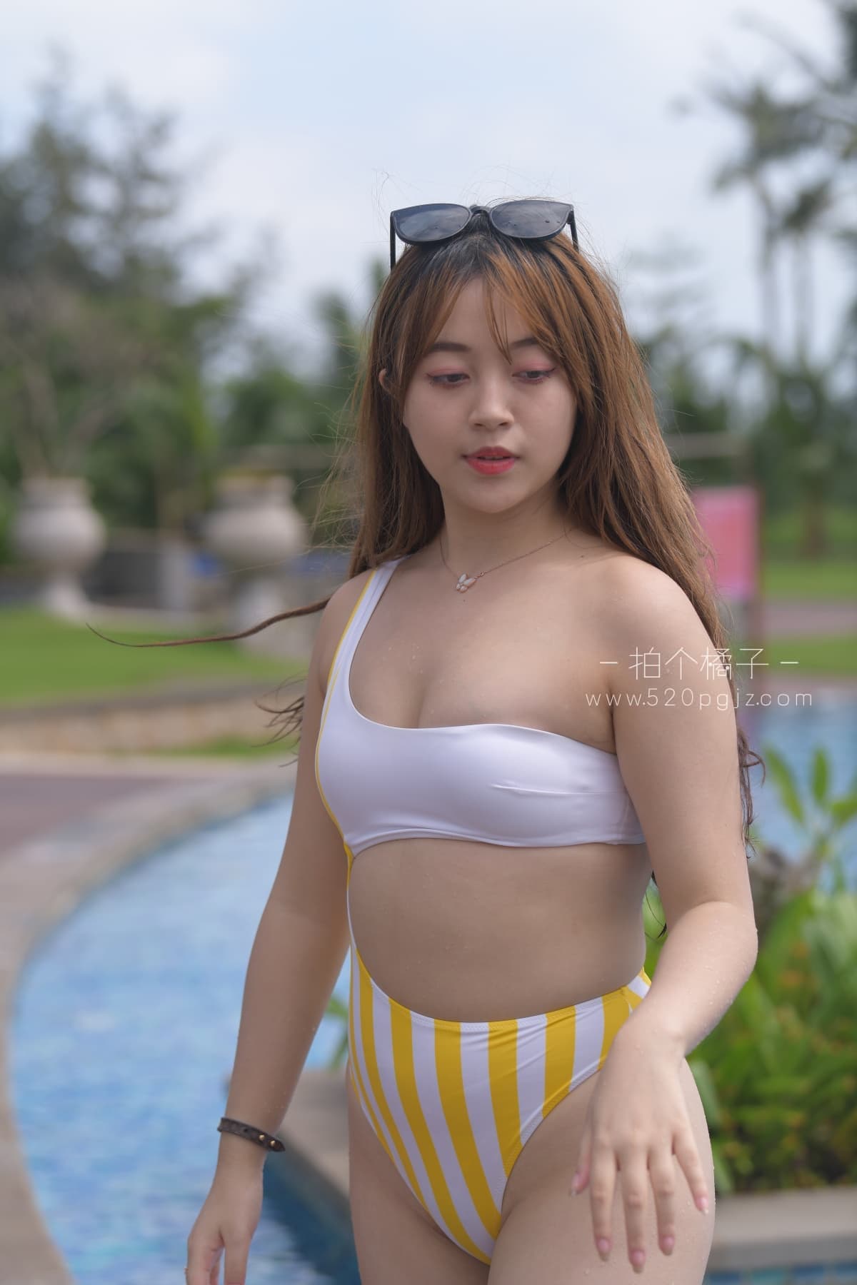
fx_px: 3285
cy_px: 642
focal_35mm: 92
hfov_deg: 14.9
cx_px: 428
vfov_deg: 22.1
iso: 160
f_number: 4
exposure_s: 1/1250
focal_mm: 92
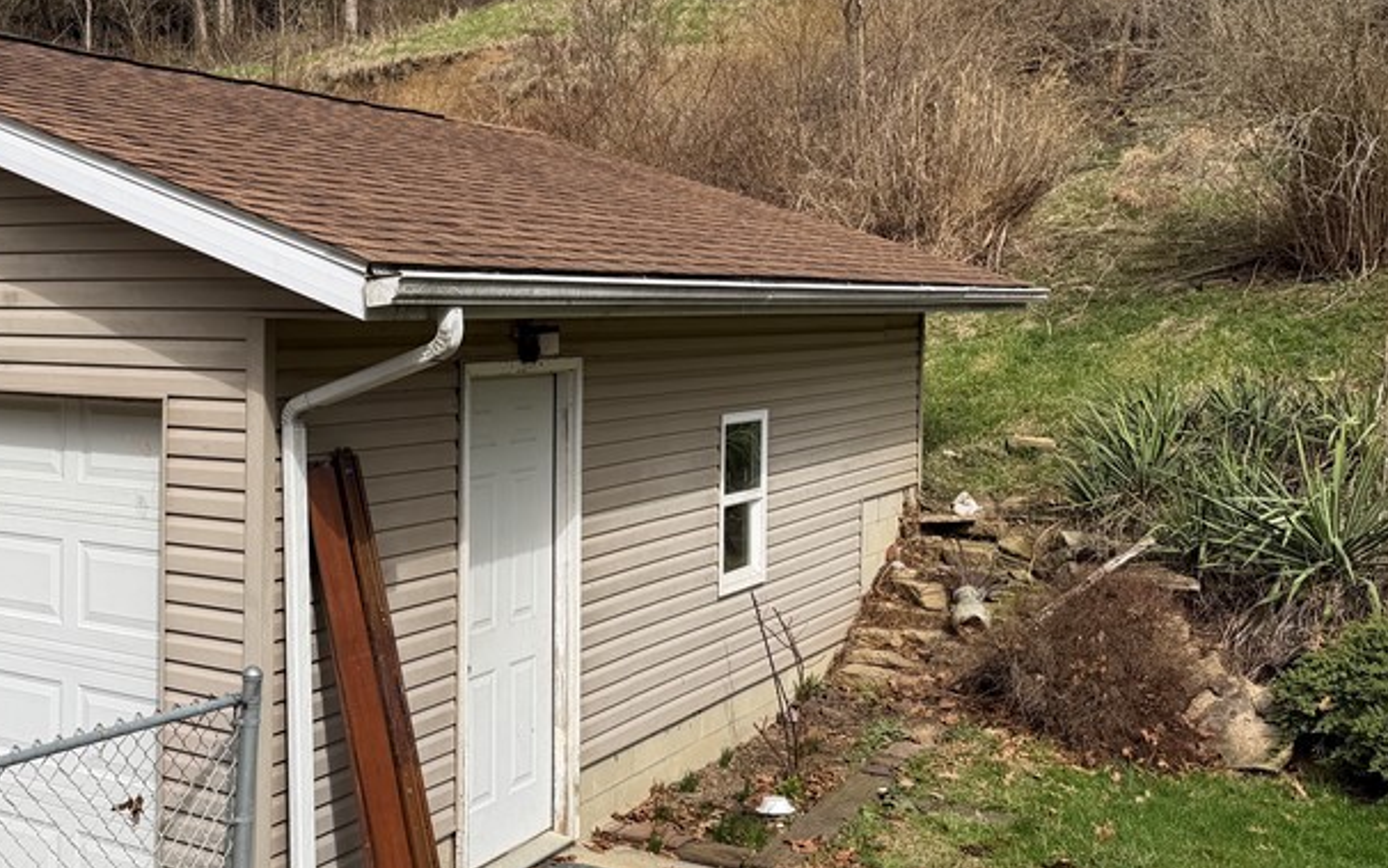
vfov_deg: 29.8
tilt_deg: -3.0
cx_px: 298
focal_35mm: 43
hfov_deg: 44.2
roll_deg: -0.4
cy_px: 355
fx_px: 1627
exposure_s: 1/4673
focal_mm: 6.76
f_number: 1.78
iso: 80
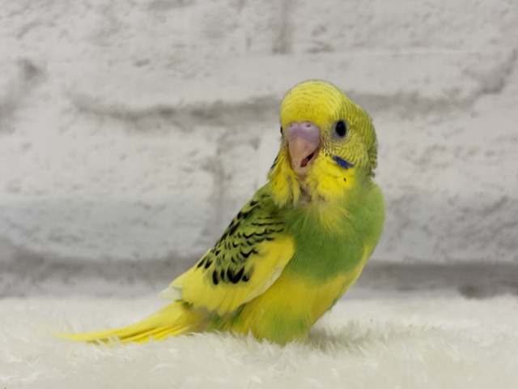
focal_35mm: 52
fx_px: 778
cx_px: 259
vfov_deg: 28.0
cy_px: 194
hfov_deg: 36.8
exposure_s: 1/50
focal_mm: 5.96
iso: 25
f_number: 1.6
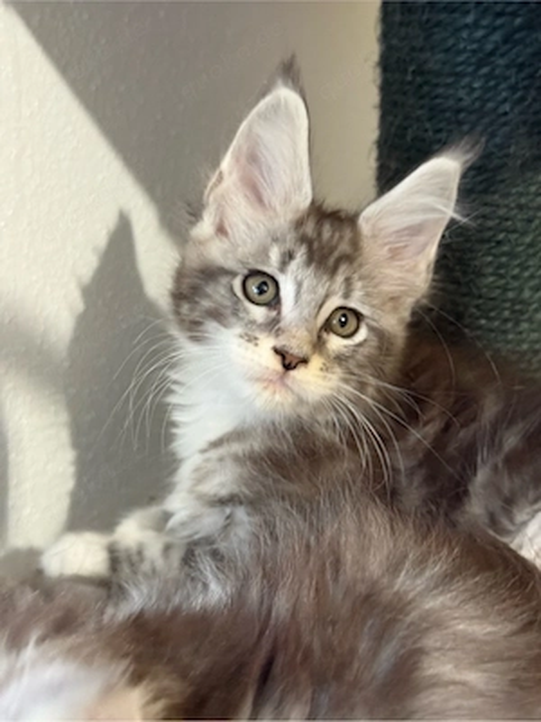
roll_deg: -1.7
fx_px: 1000
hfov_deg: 30.3
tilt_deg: -22.4
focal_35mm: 48
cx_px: 270
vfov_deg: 39.7
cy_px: 361
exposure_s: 1/32
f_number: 1.78
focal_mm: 6.76
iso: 500
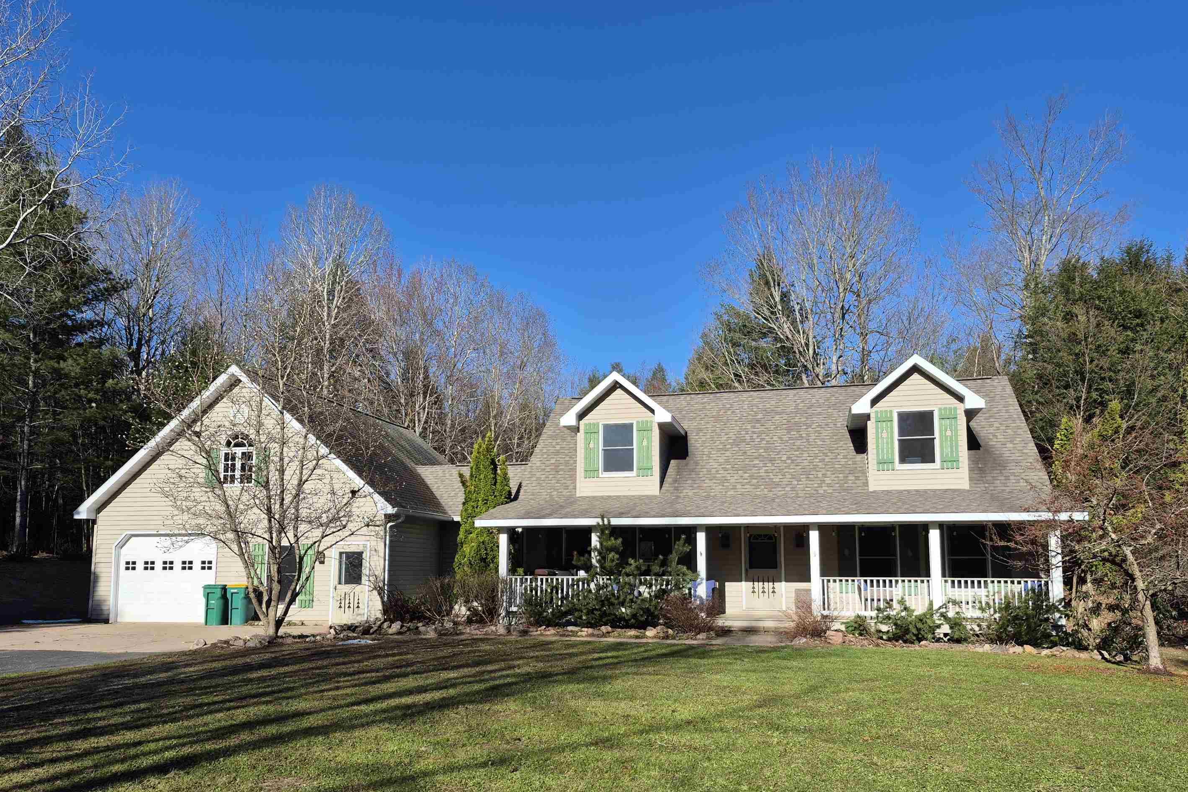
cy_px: 477
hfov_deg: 69.4
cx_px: 598
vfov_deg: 49.2
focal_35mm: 26
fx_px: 858
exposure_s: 1/1780
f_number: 1.8
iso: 25
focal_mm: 5.4
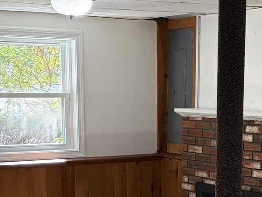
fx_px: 734
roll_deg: -0.6
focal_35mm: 97
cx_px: 172
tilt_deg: -11.2
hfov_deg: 20.2
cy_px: 220
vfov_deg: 14.9
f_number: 1.6
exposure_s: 1/60
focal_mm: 5.96
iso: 160
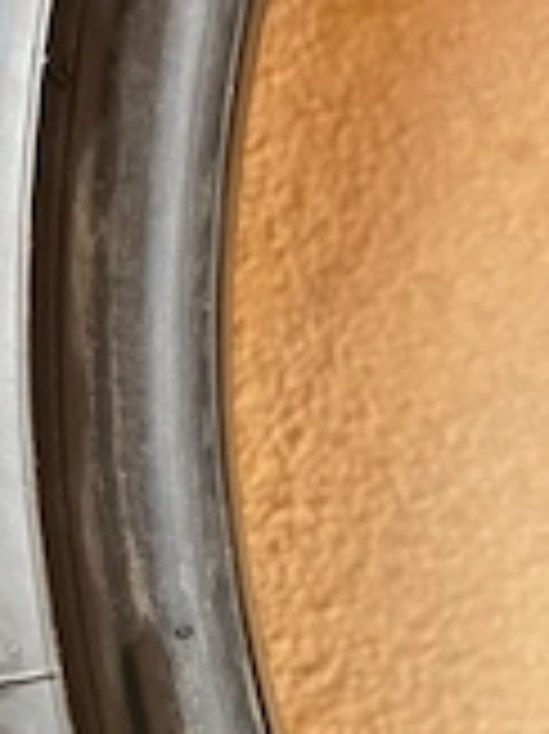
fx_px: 1355
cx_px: -72
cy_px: 464
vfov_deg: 30.2
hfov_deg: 21.6
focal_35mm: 64
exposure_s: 1/121
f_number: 1.8
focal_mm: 4.25
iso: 125
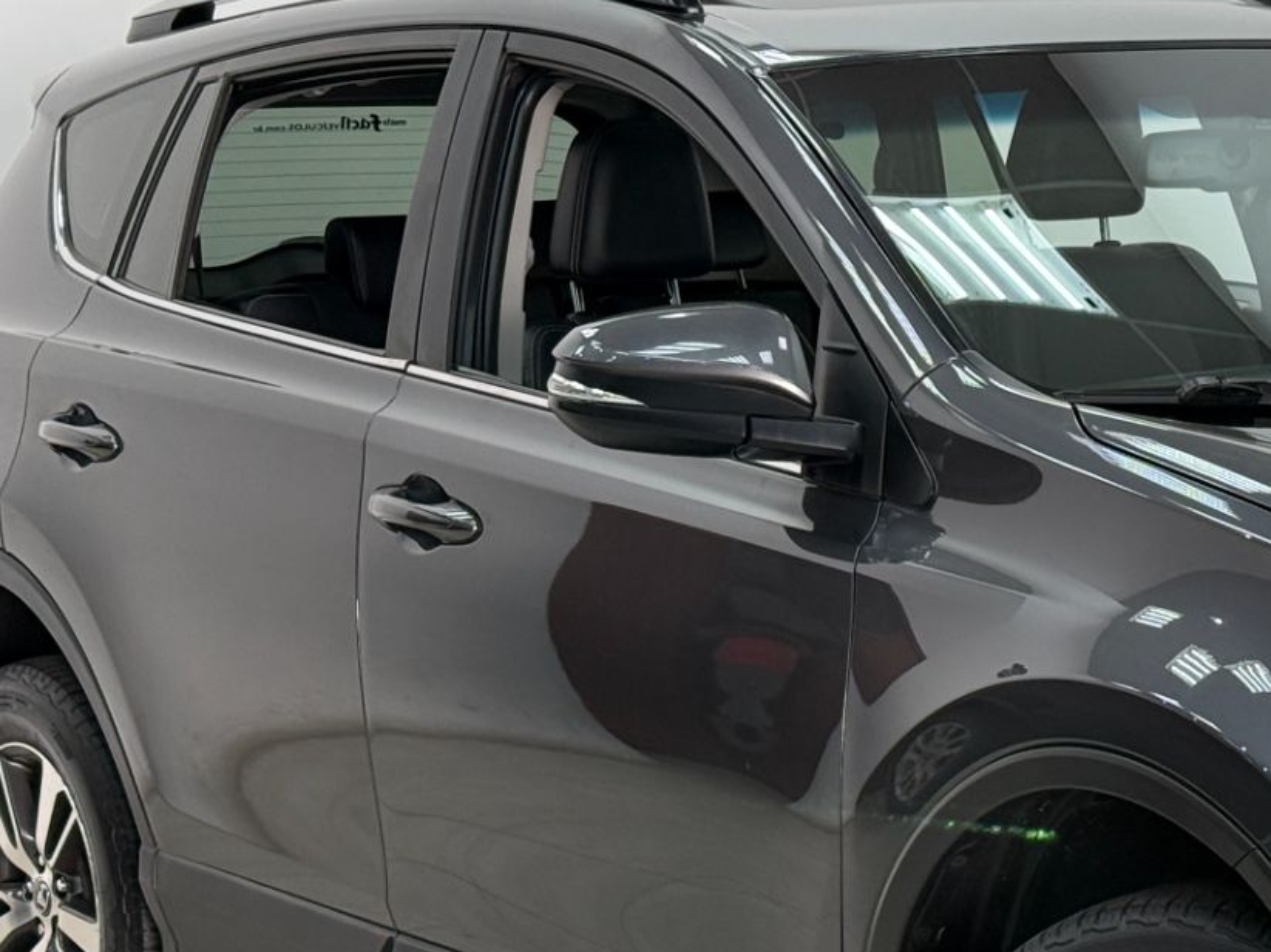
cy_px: 728
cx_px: 1285
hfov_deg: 17.2
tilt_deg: -8.1
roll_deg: +1.7
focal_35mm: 112
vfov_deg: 13.2
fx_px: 4112
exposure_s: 1/120
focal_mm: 6.76
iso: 160
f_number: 1.78
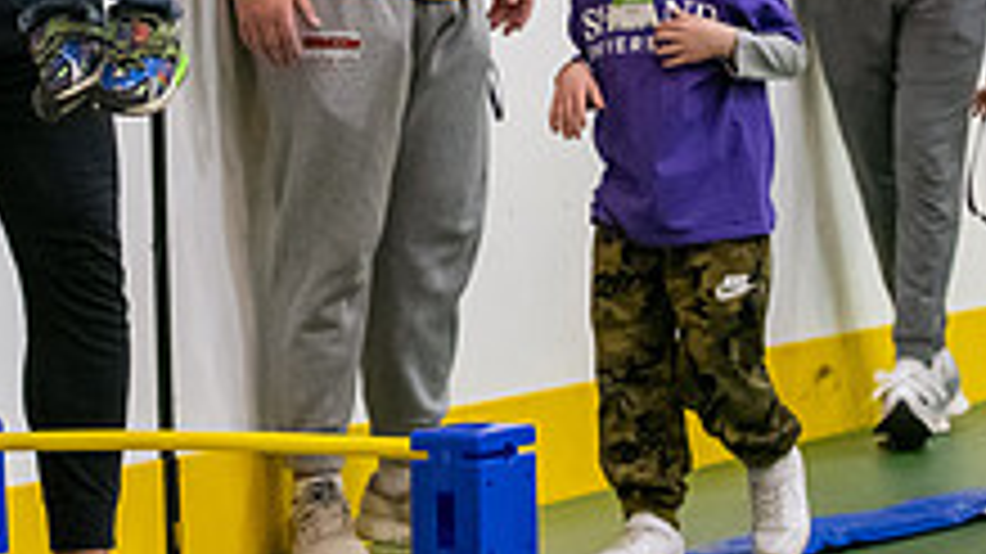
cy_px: -83
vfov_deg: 6.2
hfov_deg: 11.1
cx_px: 167
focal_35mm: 194
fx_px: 5070
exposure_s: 1/200
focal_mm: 70
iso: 3200
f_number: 3.2
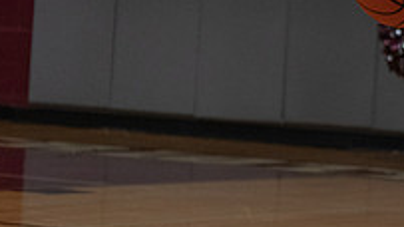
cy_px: -66
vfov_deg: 5.1
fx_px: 2549
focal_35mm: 238
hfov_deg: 8.9
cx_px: 563
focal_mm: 70
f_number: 2.8
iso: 2500
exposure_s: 1/1000
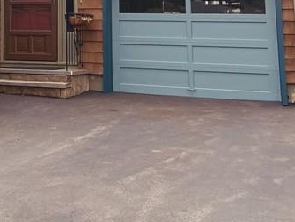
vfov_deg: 17.2
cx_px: -2
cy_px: -75
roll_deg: -1.5
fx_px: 682
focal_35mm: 80
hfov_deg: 23.4
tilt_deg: +10.0
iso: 32
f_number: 1.8
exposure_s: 1/1779
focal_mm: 4.25
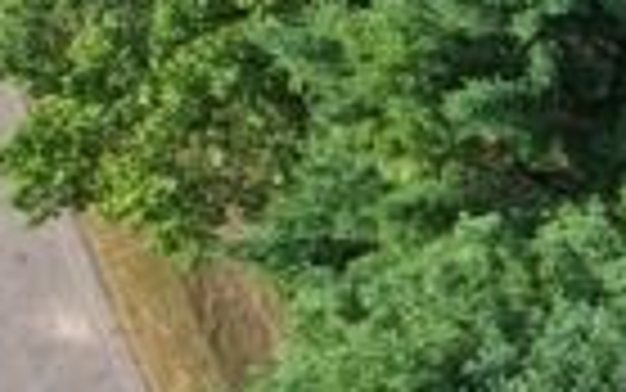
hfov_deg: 10.4
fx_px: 2441
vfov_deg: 9.2
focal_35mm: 143
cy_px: 219
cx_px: 1878
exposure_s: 1/640
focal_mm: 8.38
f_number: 2.8
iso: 110
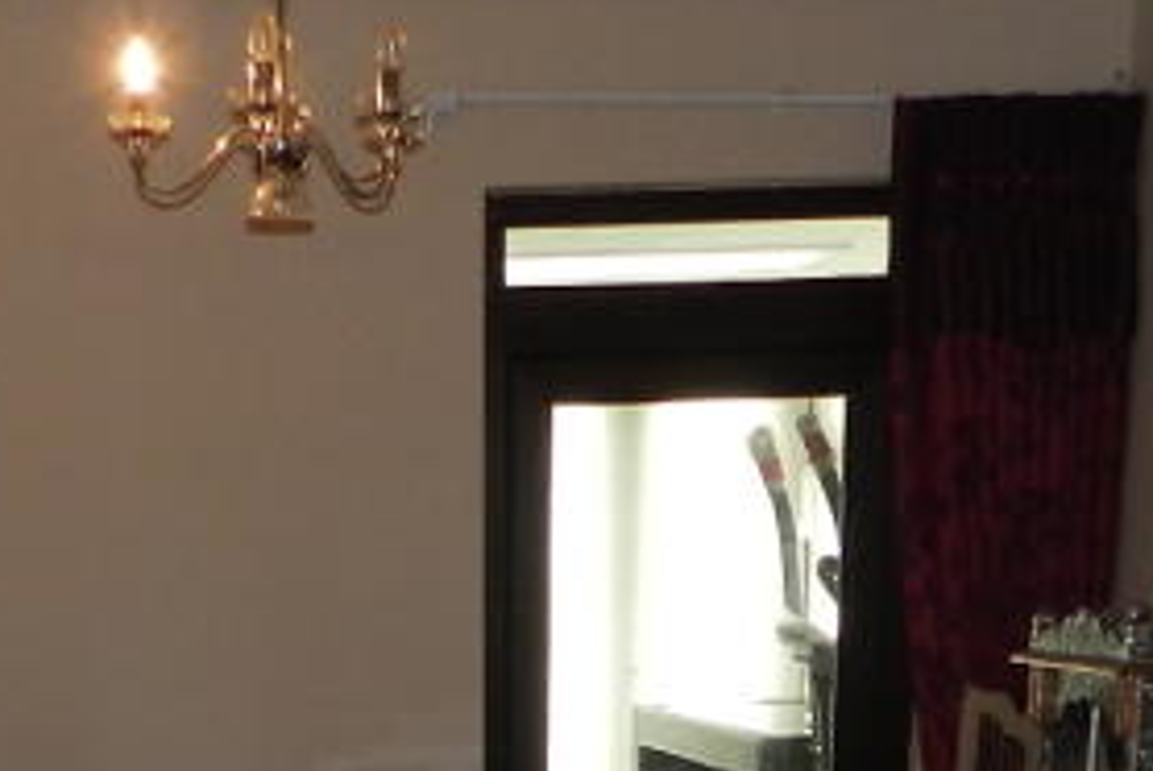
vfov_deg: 13.9
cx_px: 207
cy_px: 1376
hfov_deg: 22.7
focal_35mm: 88
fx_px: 2821
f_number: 3.4
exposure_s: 1/30
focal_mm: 4
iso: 200
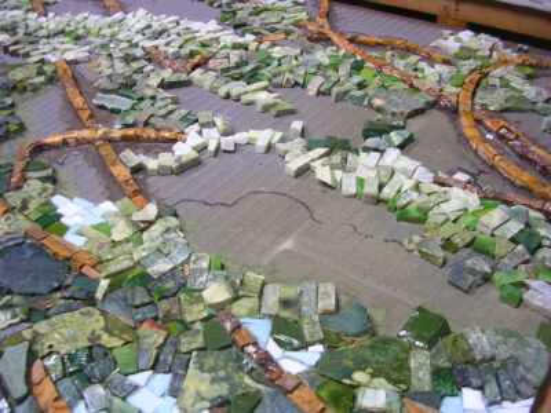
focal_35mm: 38
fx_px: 605
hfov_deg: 49.0
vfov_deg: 37.7
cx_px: 276
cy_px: 206
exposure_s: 1/5.8
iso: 53
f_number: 2.8
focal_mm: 5.8
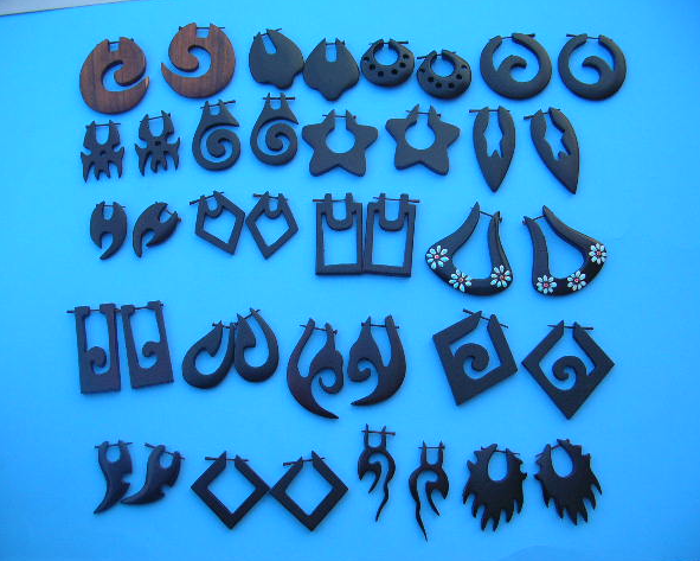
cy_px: 281
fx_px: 767
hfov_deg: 49.1
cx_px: 339
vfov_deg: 40.1
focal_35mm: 37
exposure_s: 1/33.2
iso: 50
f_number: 2.8
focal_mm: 5.8
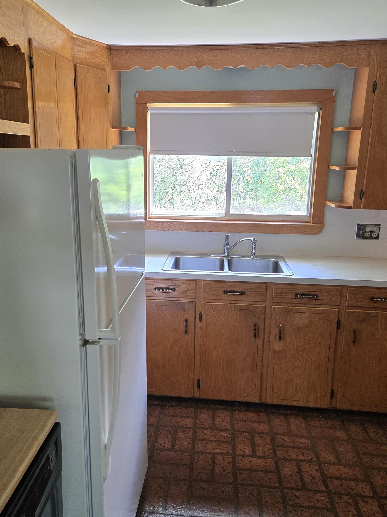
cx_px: 173
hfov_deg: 45.4
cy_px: 258
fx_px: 462
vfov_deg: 58.4
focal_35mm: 31
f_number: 1.8
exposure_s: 1/120
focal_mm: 5.4
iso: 200
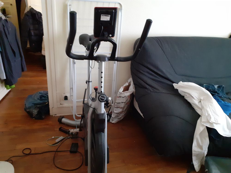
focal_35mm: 27
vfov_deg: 51.4
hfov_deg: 65.3
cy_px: 86
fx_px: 180
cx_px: 116
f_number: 1.9
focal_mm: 3.6
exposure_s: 1/25
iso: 500
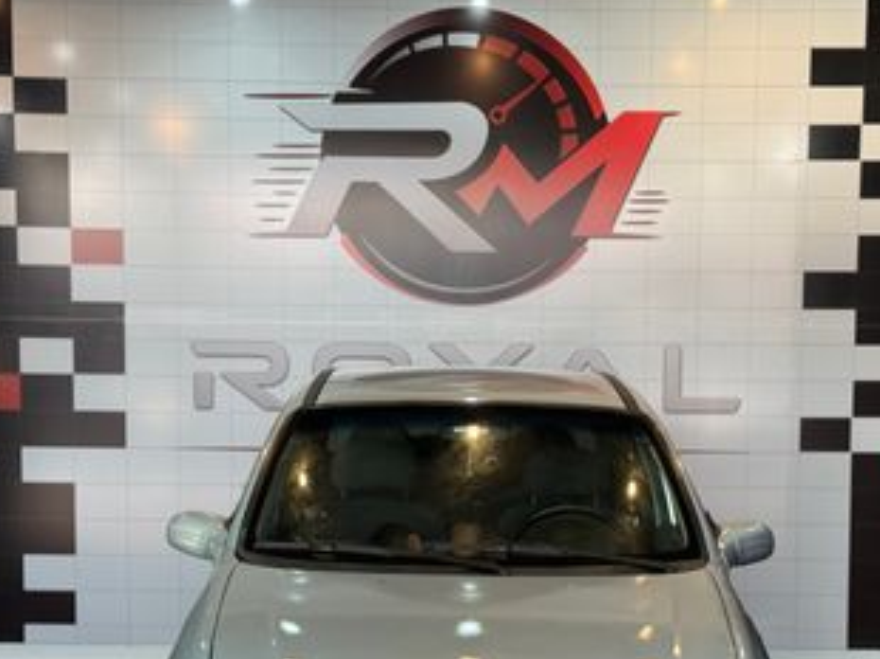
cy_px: 489
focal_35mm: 73
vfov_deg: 20.0
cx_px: 485
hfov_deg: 26.7
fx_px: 1854
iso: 100
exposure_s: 1/484
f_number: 1.78
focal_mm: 6.76
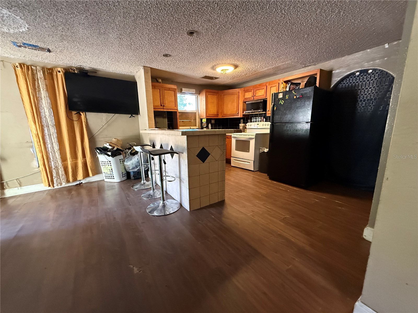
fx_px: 169
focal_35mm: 14
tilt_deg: -11.2
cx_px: 209
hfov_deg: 102.1
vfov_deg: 85.7
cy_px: 156
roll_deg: +1.5
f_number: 2.2
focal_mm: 2.22
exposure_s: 1/60
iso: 1000
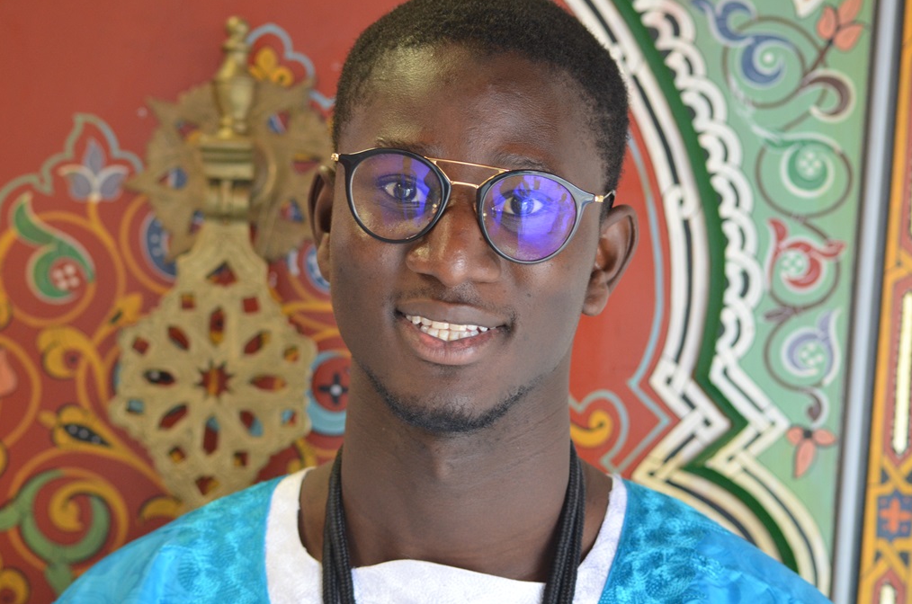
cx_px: 453
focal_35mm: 106
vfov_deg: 12.9
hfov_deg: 19.3
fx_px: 2680
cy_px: 300
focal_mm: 70
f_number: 4
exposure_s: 1/125
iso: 1250
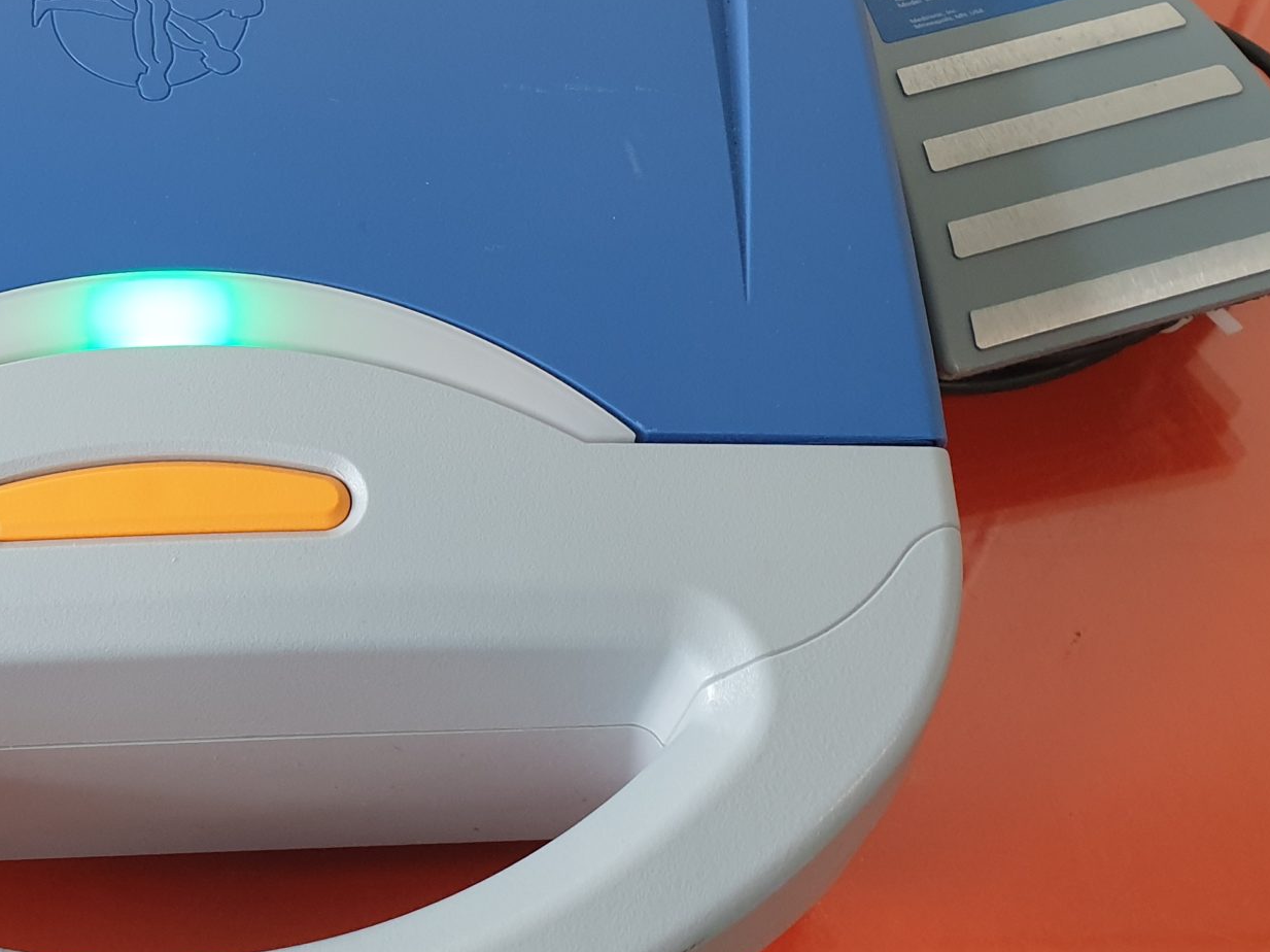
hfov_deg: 34.4
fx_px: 1981
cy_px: 169
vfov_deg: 26.4
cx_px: 244
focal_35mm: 54
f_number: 2.4
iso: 200
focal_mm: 4.3
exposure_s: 1/50
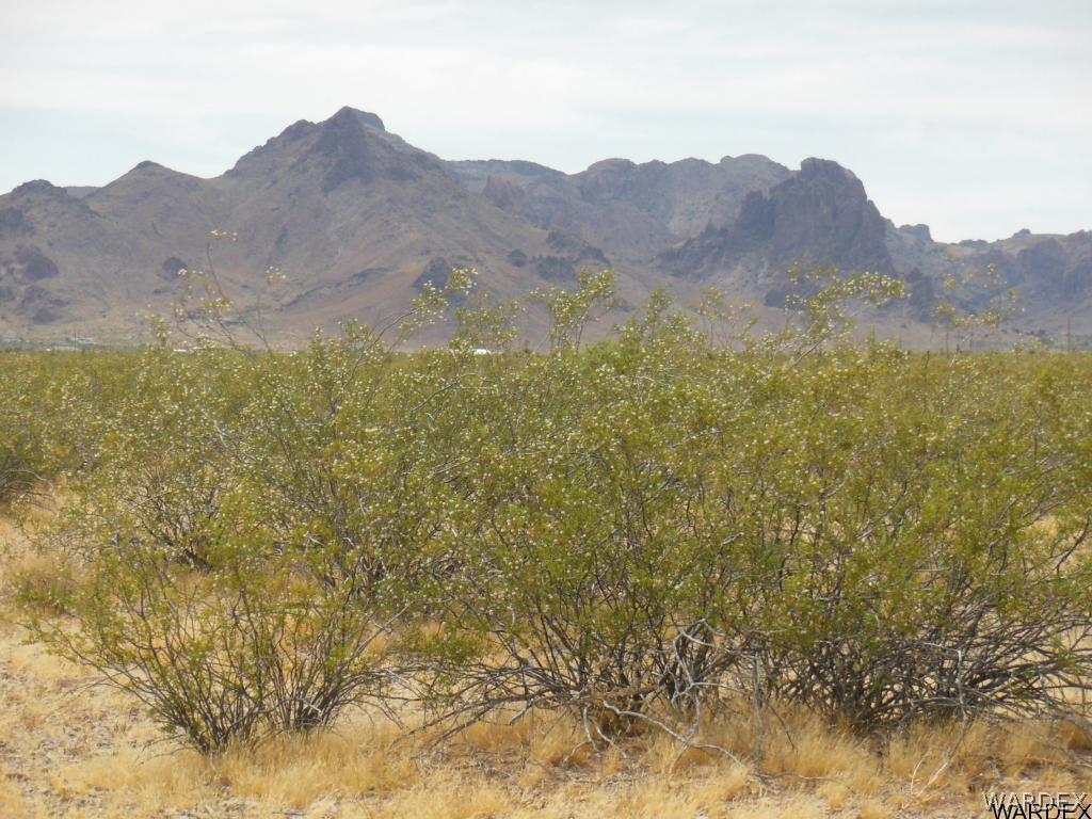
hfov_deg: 15.5
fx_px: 4006
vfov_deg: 11.7
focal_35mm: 127
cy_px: 410
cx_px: 546
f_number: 10
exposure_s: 1/500
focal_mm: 22.6
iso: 400
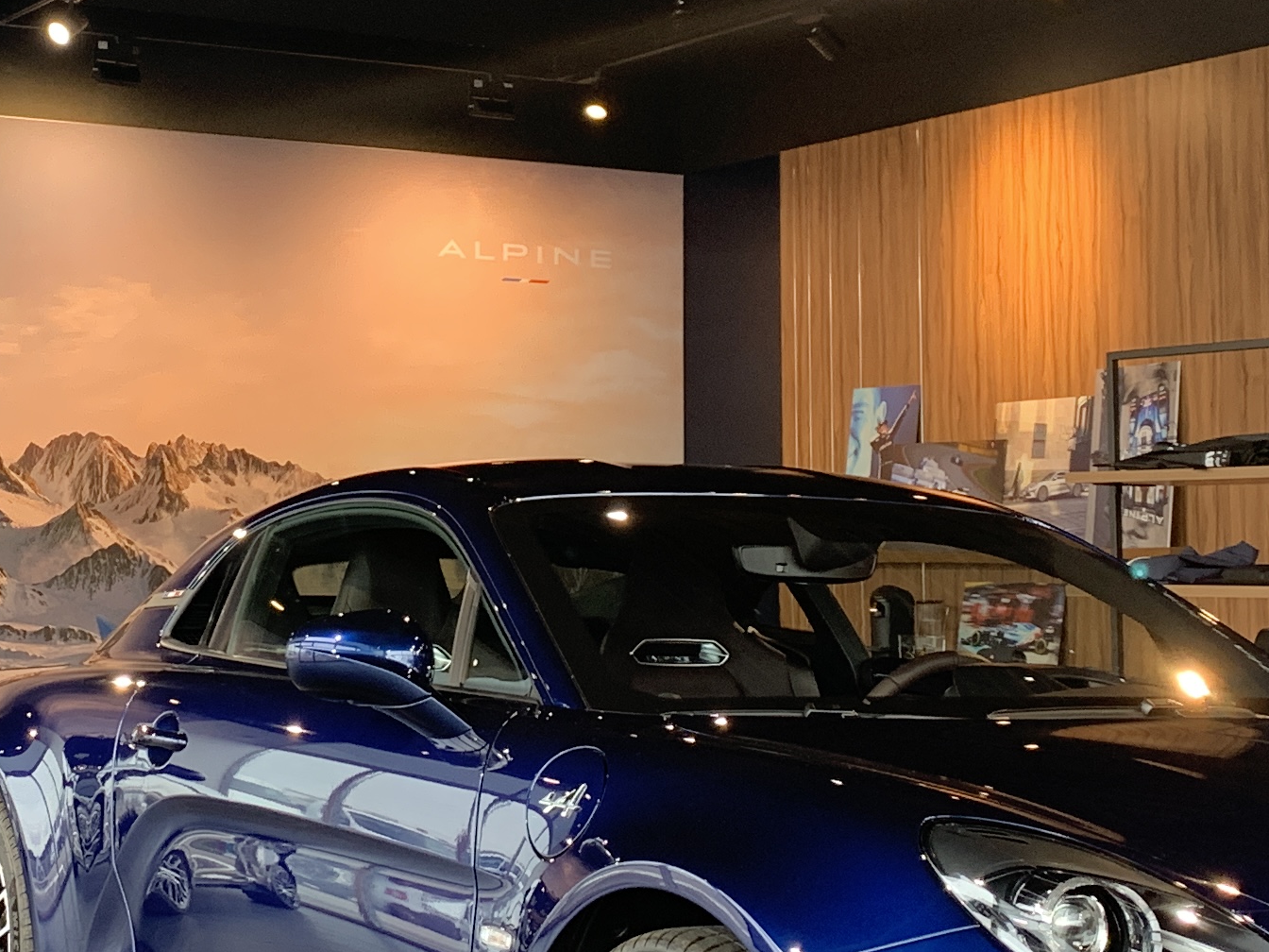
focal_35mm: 78
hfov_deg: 24.7
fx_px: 2859
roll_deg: -0.5
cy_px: 281
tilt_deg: +4.6
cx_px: 288
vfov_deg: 18.8
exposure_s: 1/50
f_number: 1.8
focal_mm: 4.25
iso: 80
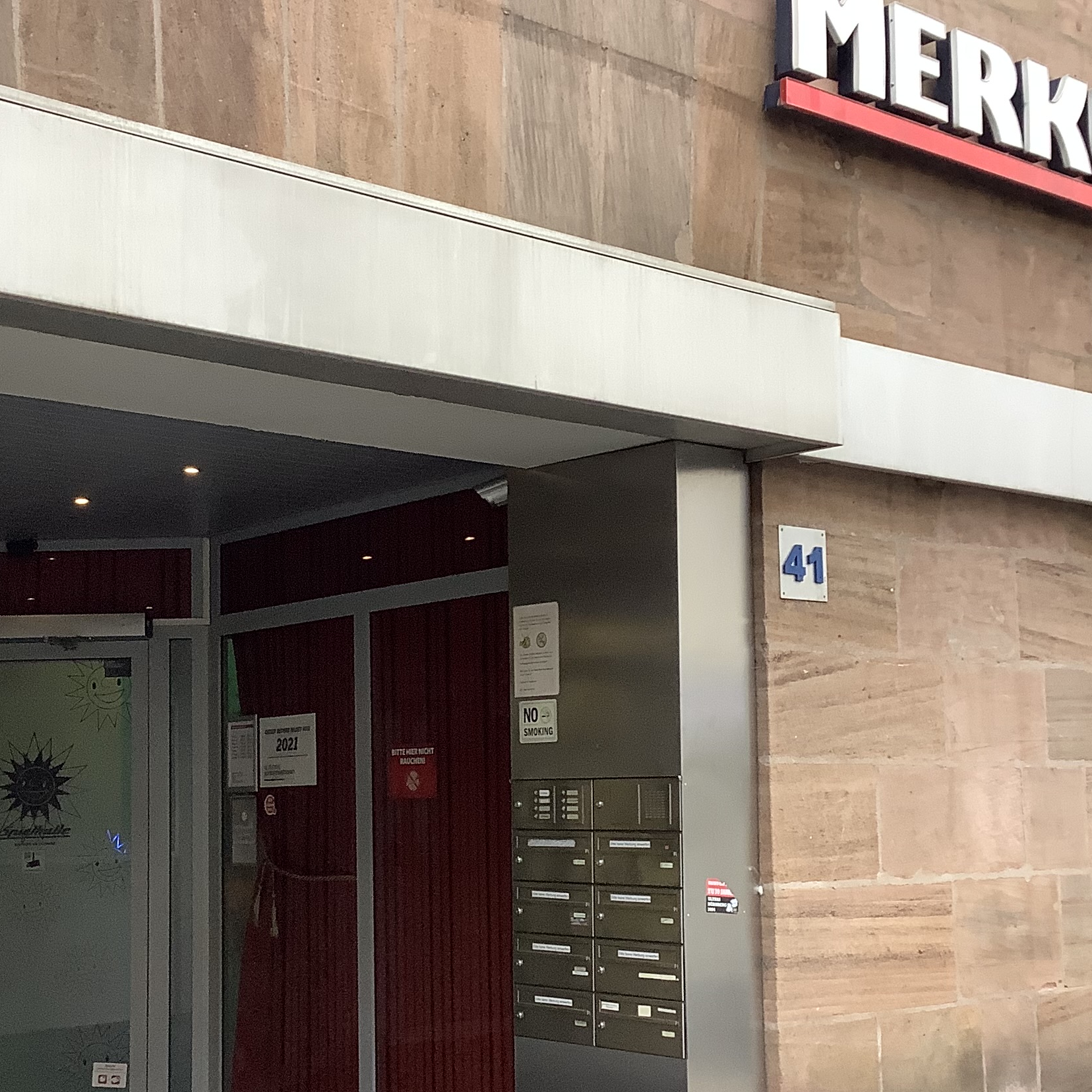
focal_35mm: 54
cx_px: 471
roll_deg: -0.1
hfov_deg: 31.6
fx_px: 1927
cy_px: 617
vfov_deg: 31.6
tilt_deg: +6.1
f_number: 2.4
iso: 100
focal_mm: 3.3
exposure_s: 1/100
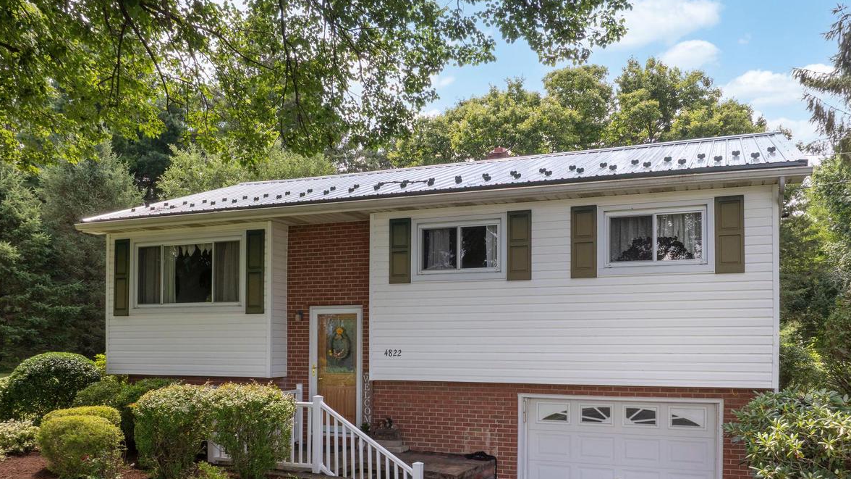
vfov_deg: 36.1
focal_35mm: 32
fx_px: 722
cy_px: 338
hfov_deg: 61.0
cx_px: 425
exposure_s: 1/160
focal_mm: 12.29
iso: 100
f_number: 7.1
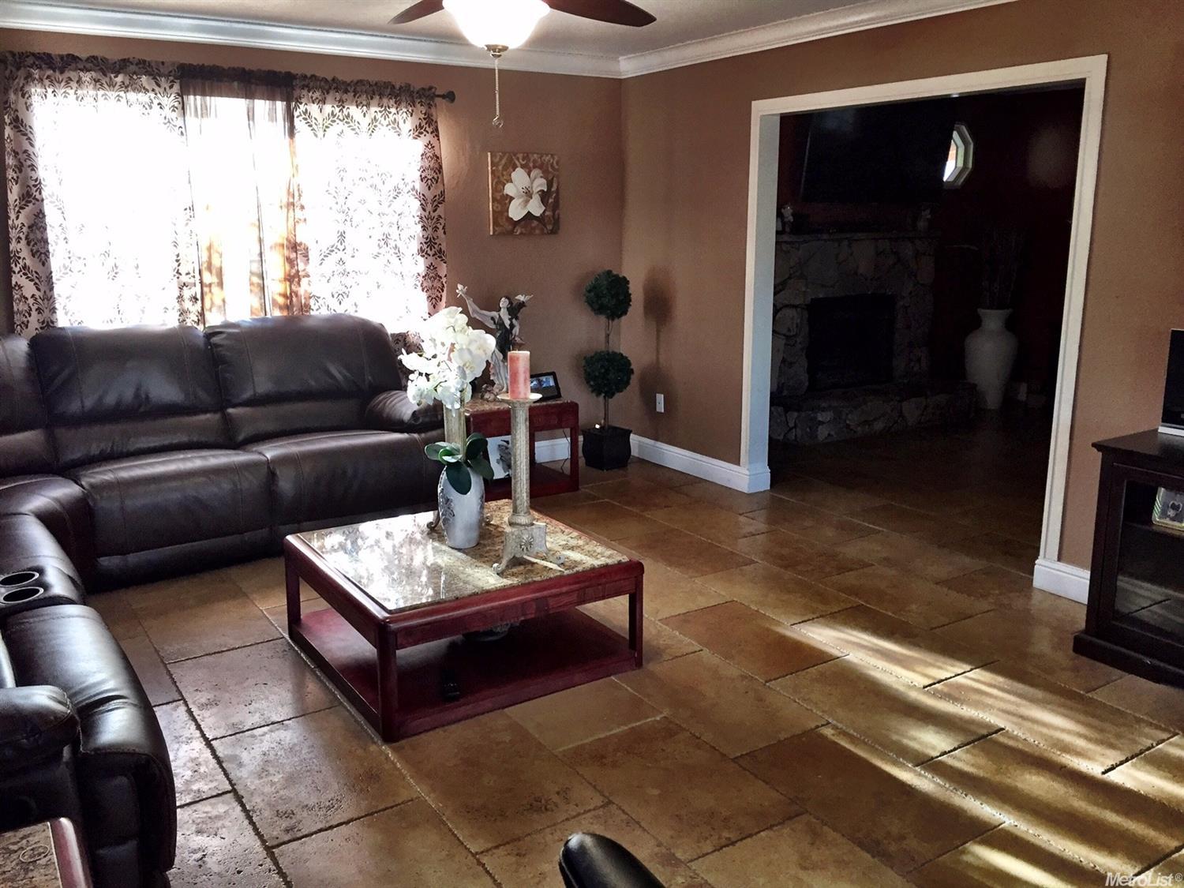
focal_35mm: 29
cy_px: 444
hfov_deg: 61.7
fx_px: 992
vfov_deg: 48.2
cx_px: 592
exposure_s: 1/30
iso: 125
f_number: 2.2
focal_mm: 4.15
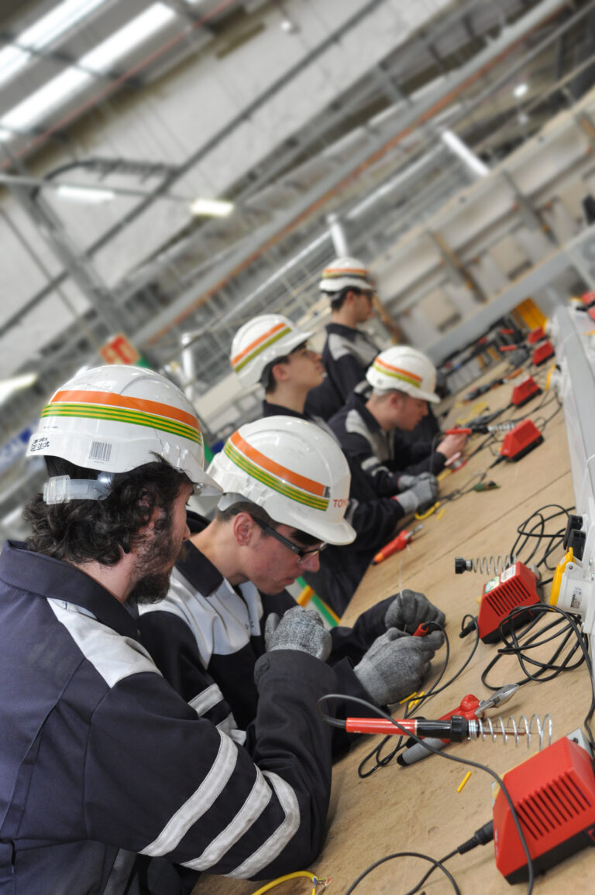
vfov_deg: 49.6
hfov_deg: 34.1
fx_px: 969
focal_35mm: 39
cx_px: 298
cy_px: 448
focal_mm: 26
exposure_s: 1/80
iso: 400
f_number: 4.5
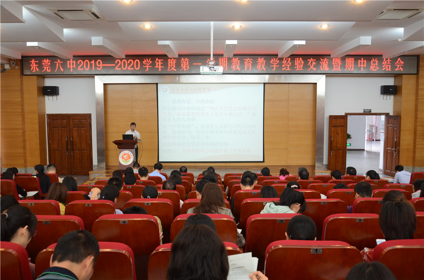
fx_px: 370
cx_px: 212
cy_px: 140
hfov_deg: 59.6
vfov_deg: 41.5
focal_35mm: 32
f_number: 5.6
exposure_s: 1/25
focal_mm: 21
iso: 800
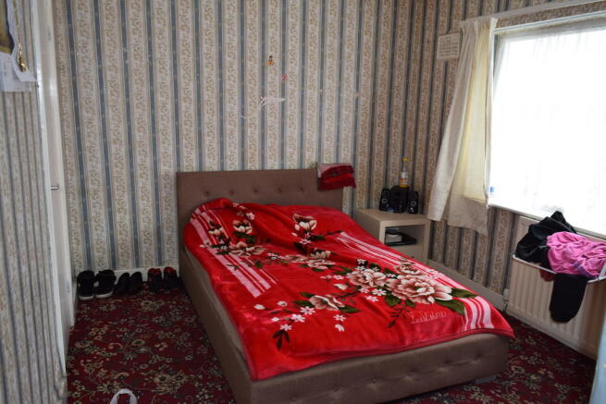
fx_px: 455
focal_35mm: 27
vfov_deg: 48.0
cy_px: 202
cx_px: 303
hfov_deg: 67.4
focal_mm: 18
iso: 800
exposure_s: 1/100
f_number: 5
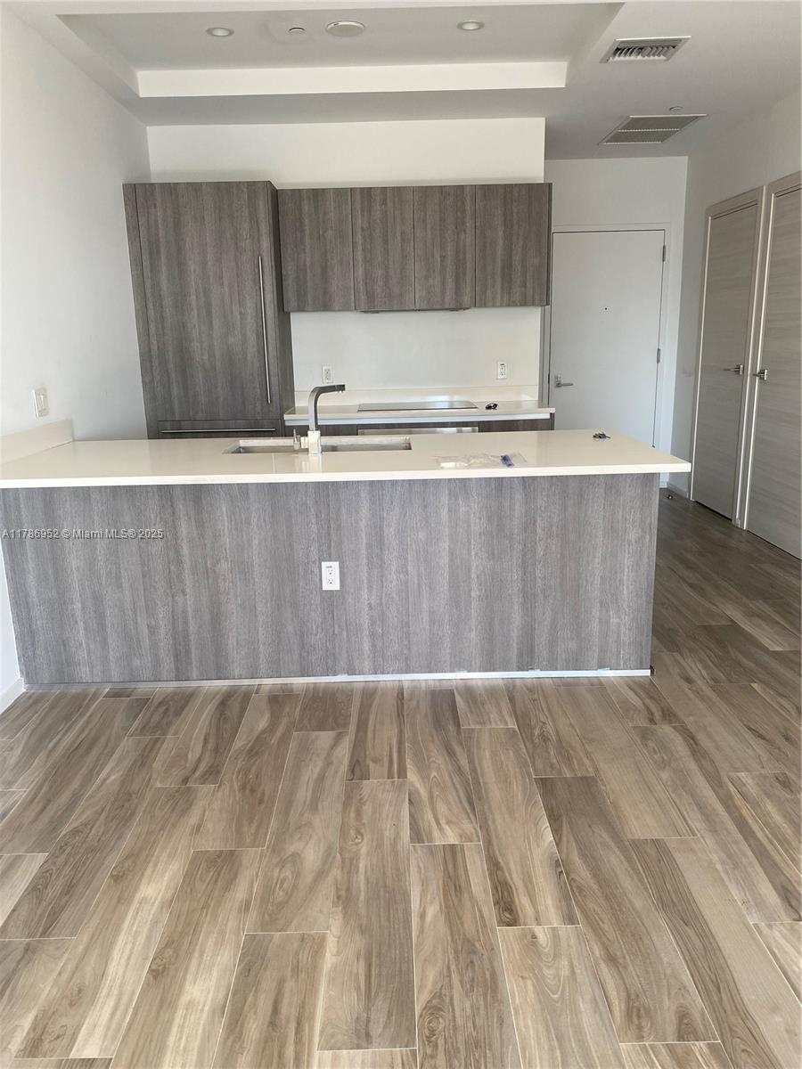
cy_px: 534
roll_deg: +0.9
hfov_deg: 53.1
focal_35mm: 26
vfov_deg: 67.3
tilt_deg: -13.1
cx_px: 401
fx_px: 803
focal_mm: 4.25
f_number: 1.8
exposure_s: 1/122
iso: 80
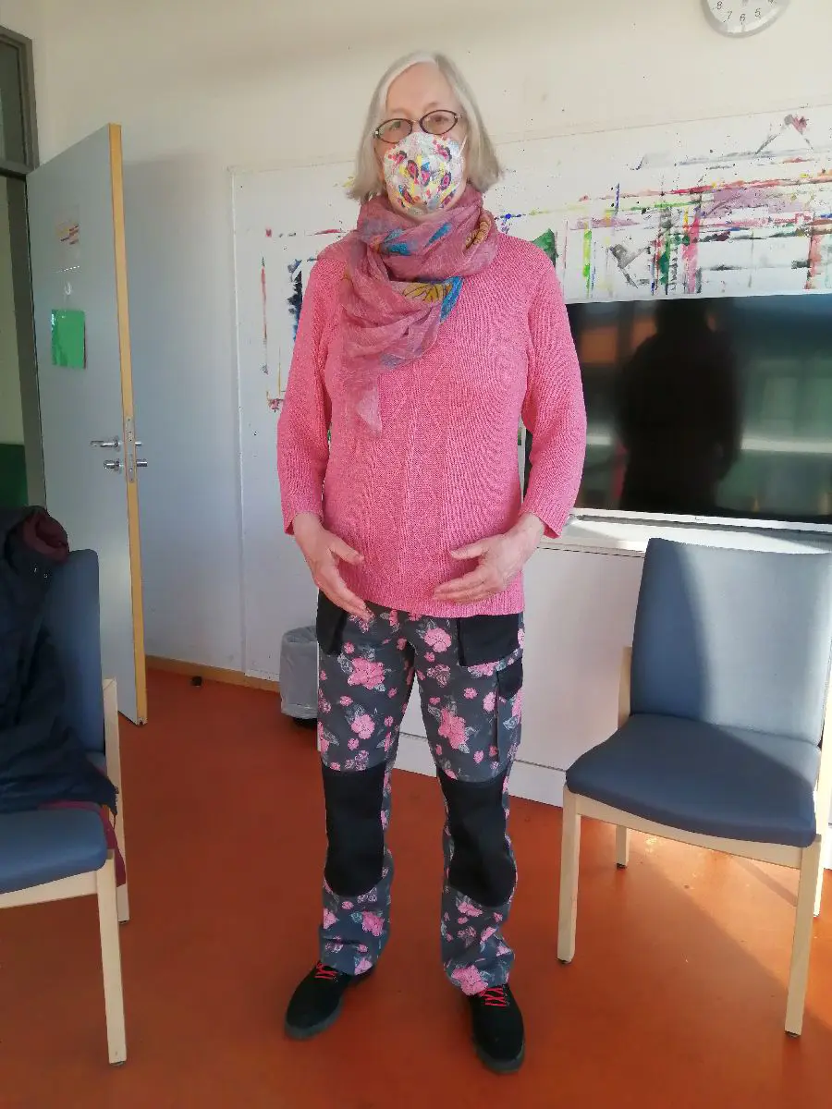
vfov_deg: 67.3
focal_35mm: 26
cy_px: 554
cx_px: 416
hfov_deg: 53.1
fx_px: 833
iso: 160
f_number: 1.8
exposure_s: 1/412
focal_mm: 3.6
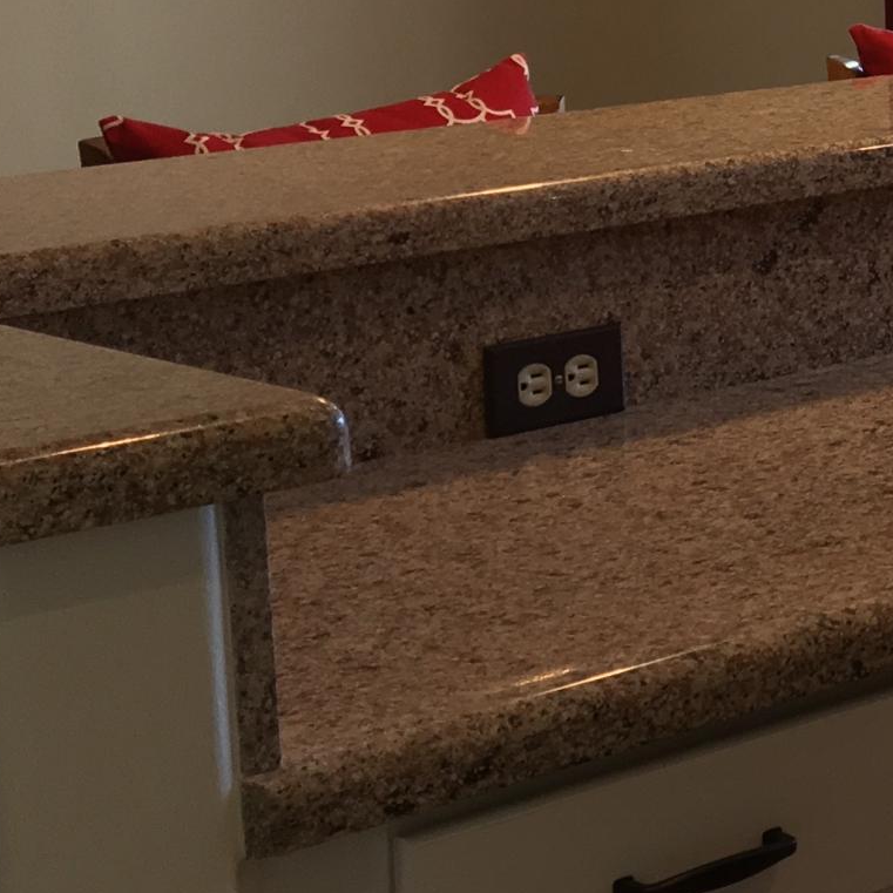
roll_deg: +0.3
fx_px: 2948
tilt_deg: -4.3
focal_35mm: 101
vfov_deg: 16.9
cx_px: 1667
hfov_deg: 14.8
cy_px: 21
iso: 32
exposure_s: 1/40
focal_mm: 4.15
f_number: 2.2
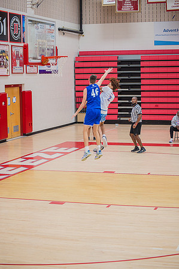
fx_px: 561
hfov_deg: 18.1
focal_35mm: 75
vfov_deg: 27.0
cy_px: 134
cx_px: 90
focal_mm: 75
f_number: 4.5
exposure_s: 1/250
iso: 1000
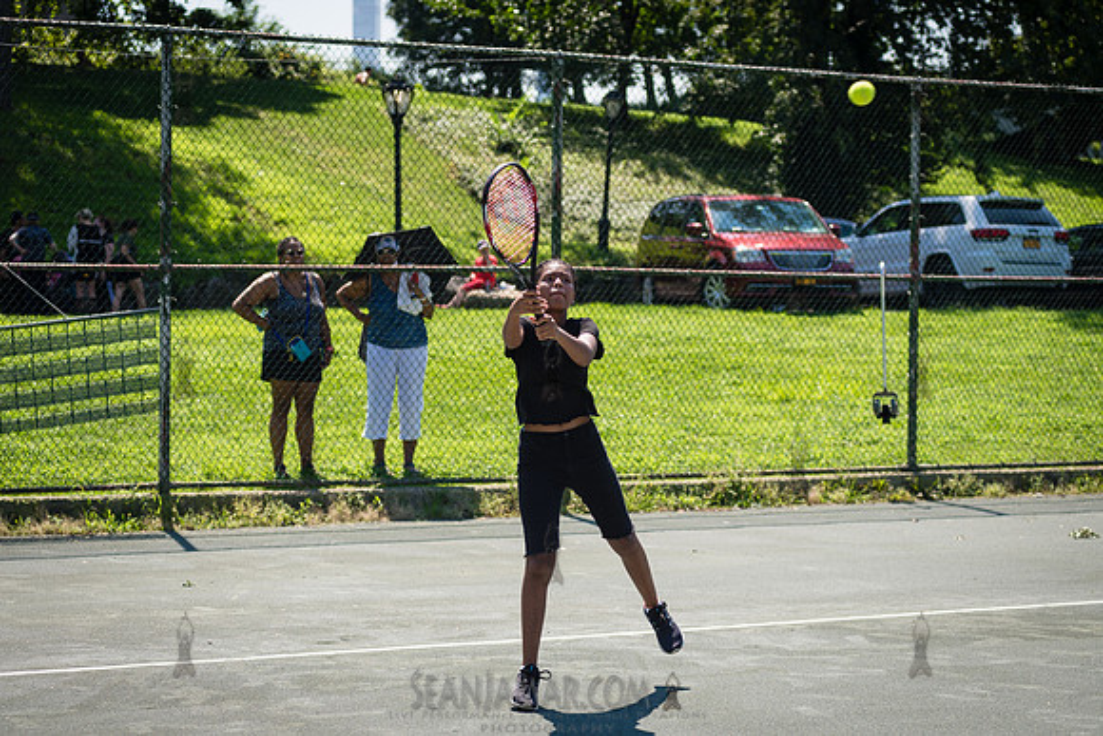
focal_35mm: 87
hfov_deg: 23.4
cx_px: 552
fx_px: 2659
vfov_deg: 15.8
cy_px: 368
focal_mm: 80
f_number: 5
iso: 125
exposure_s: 1/800
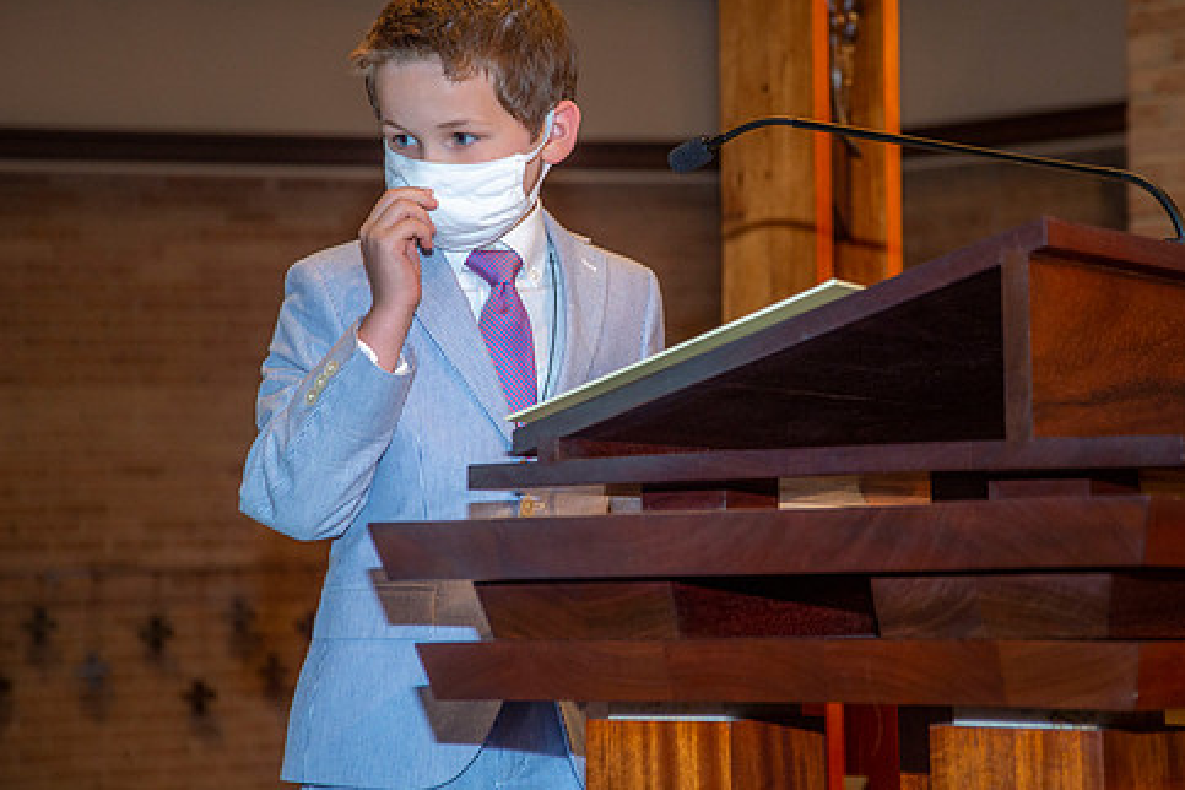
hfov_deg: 20.0
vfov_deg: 13.4
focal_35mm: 102
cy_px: 326
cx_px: 633
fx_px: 3357
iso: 1600
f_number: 5.6
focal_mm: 85
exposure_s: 1/200
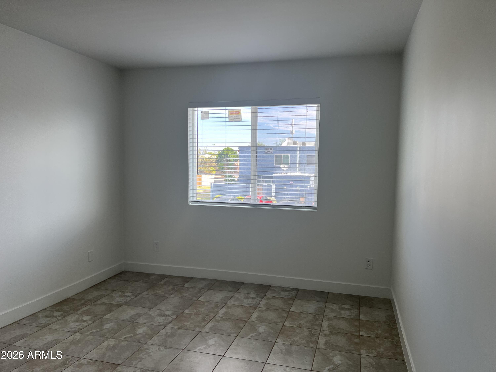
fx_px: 373
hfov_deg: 67.3
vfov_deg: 53.1
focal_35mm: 26
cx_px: 248
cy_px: 186
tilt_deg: -2.9
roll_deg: +0.4
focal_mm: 5.7
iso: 40
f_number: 1.5
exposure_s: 1/248
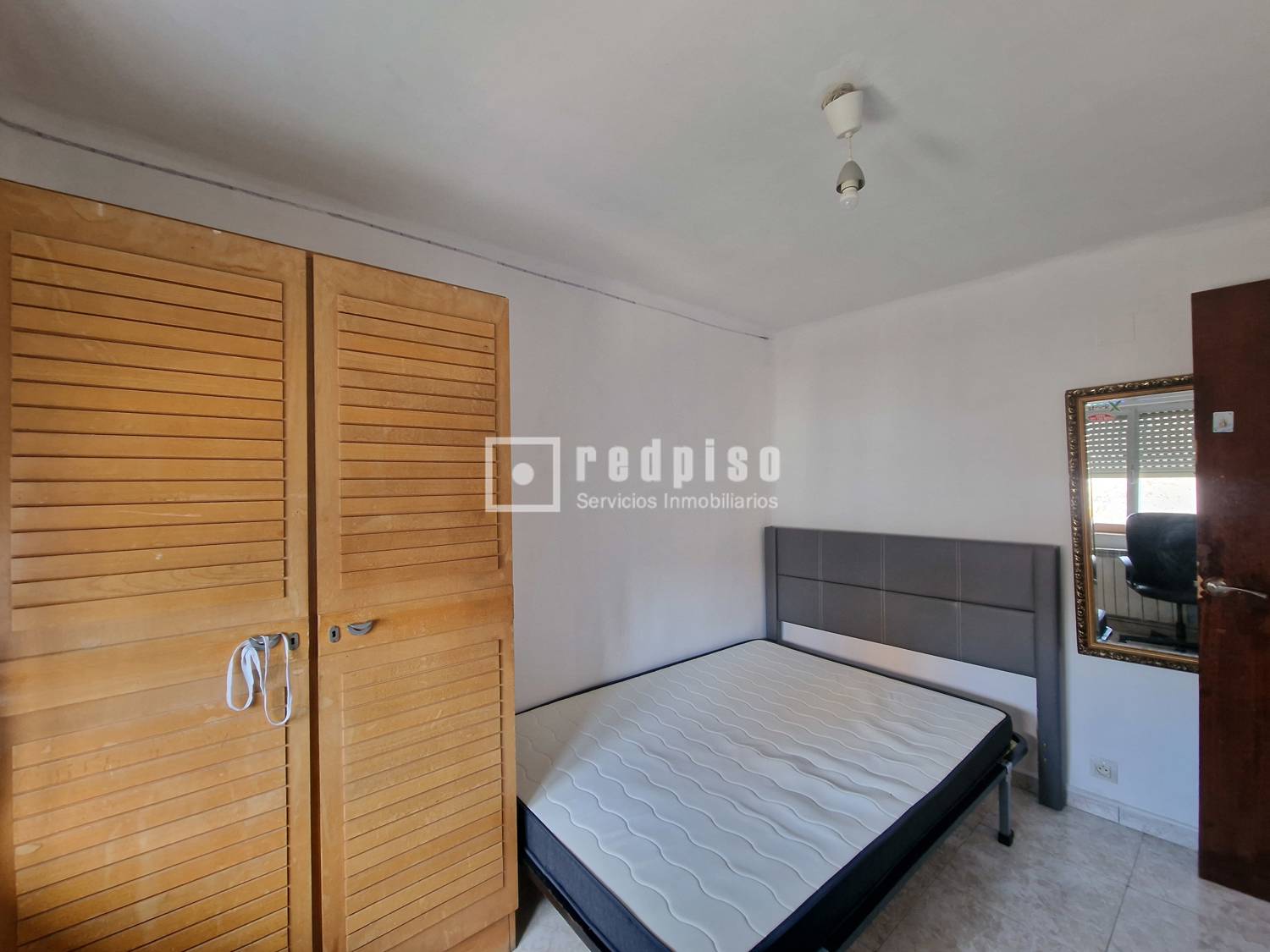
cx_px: 635
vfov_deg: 89.9
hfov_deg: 106.2
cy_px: 476
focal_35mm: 13
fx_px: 477
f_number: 2.2
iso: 320
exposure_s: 1/30
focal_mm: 2.2
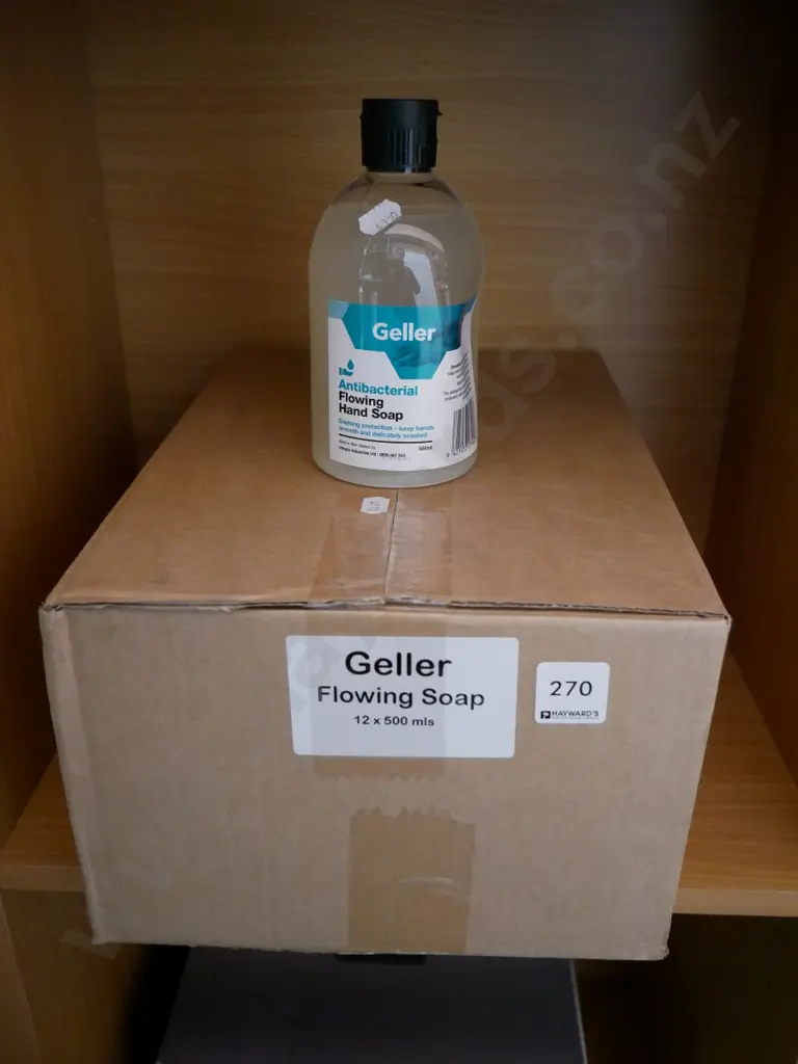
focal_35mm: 30
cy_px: 532
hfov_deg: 46.8
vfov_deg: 60.0
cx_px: 399
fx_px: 922
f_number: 4
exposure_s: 1/15
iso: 3200
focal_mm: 15
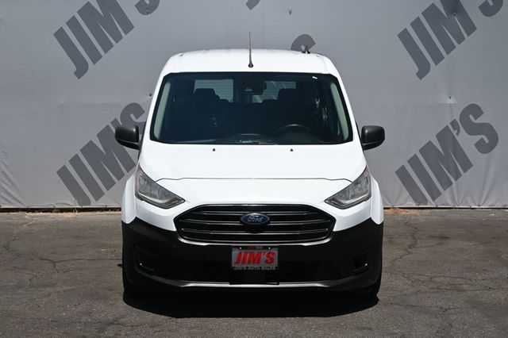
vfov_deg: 21.5
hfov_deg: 31.9
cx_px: 254
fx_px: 889
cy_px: 169
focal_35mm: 63
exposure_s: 1/400
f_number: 7.1
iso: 100
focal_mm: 42
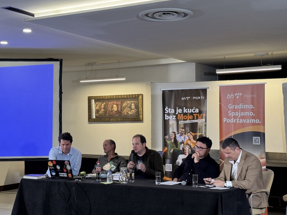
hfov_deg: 32.7
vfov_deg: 24.8
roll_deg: +0.8
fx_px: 489
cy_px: 116
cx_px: 136
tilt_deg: +1.2
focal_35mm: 59
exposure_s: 1/50
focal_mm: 6.76
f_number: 1.78
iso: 160
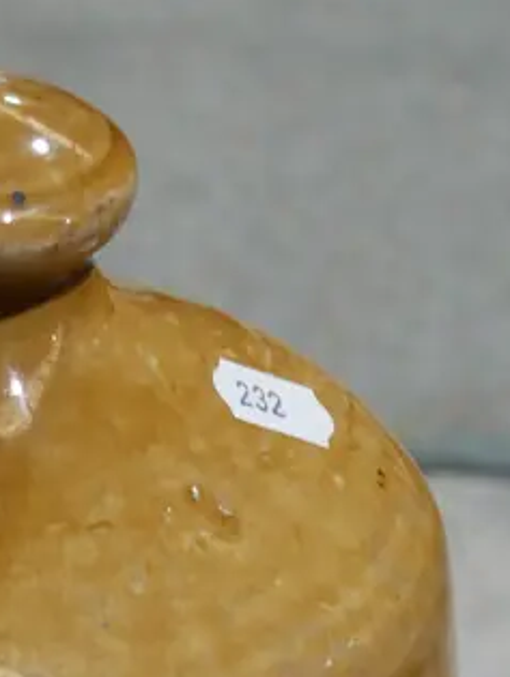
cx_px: -1
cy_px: 1094
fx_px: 3313
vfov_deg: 11.1
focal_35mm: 169
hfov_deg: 8.8
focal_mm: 26
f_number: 5.3
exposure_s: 1/60
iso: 640
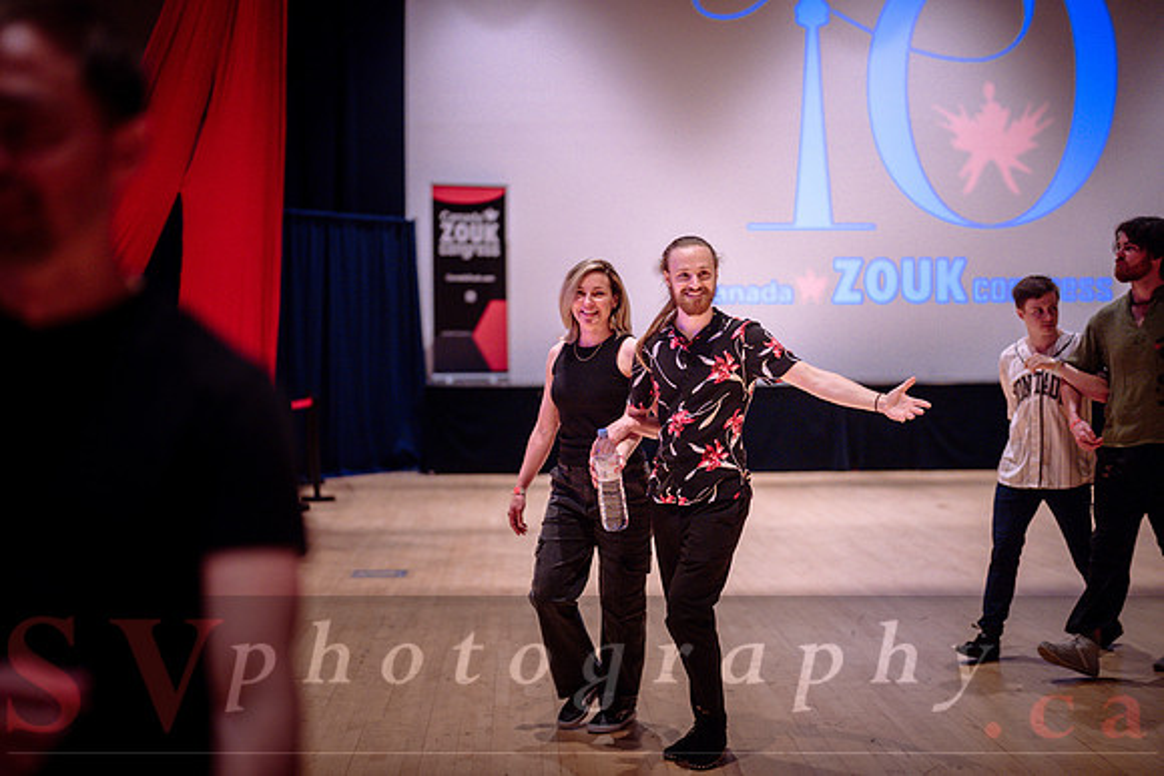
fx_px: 1617
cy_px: 388
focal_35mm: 50
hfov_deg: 39.6
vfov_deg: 27.0
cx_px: 582
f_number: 1.2
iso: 1600
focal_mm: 50
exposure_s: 1/250
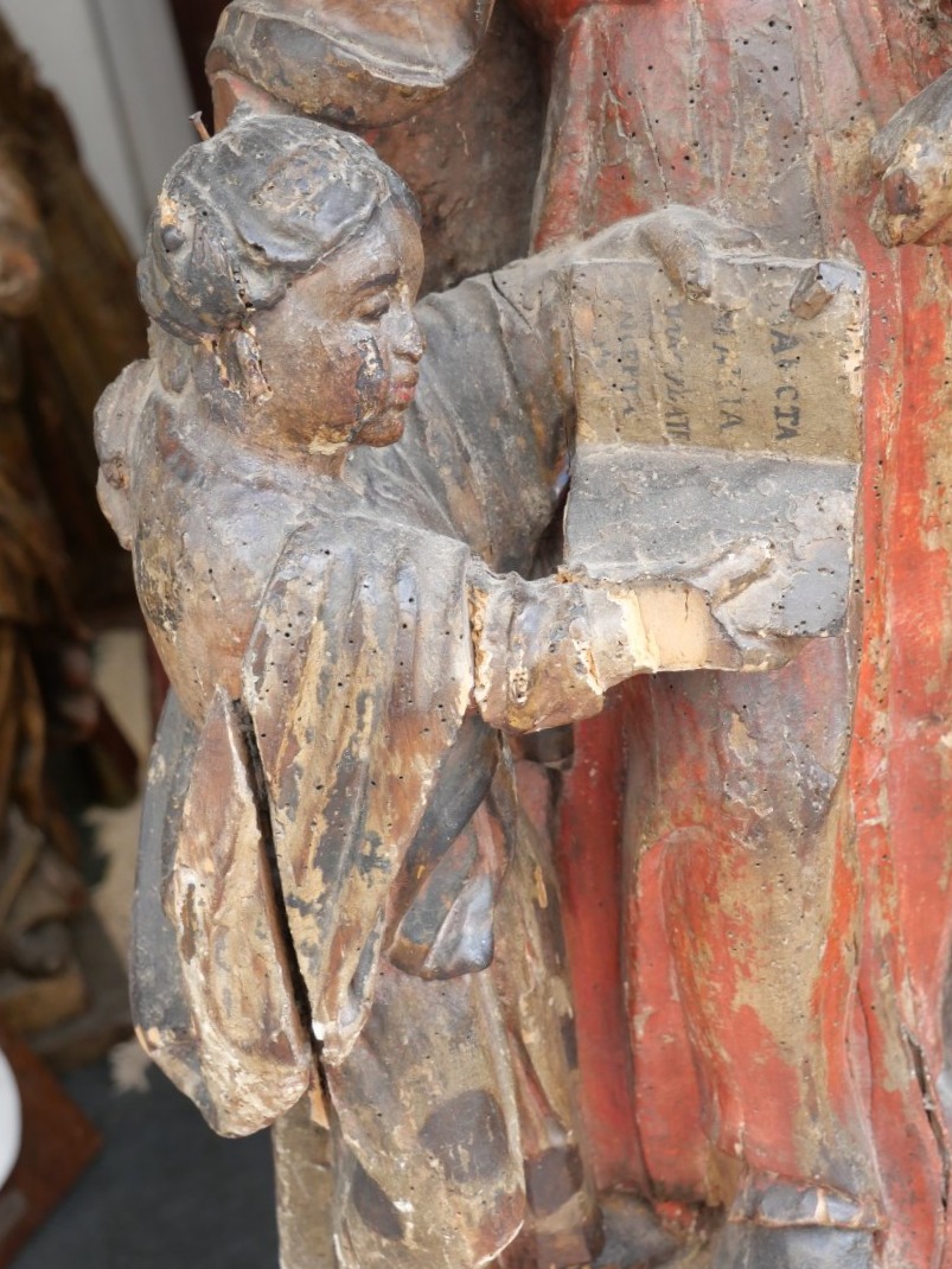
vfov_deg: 38.2
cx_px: 476
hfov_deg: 29.1
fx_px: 1833
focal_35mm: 50
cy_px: 634
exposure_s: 1/60
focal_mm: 25
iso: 640
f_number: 4.5
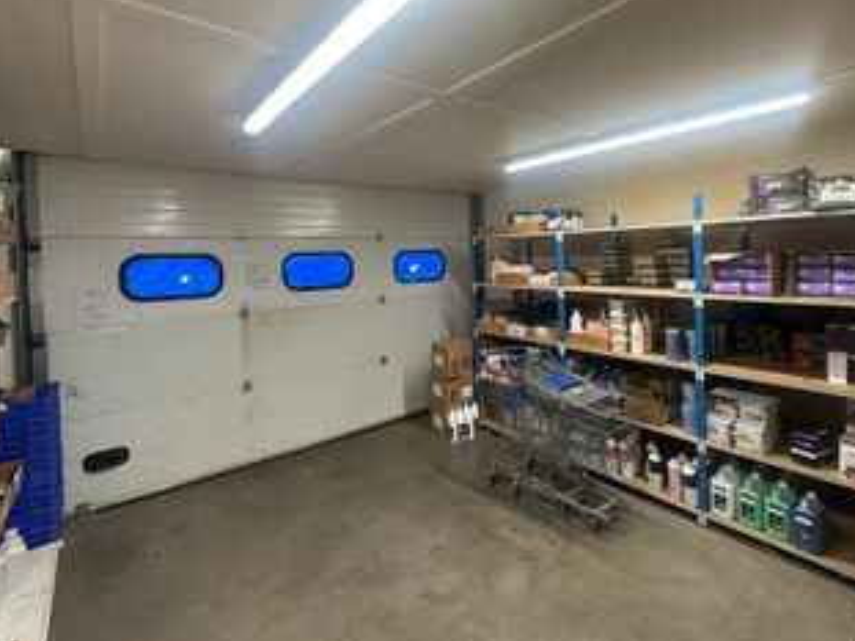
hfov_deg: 87.7
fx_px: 444
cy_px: 259
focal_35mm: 18
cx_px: 451
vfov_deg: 70.9
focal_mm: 2.22
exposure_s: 1/100
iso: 320
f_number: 2.2
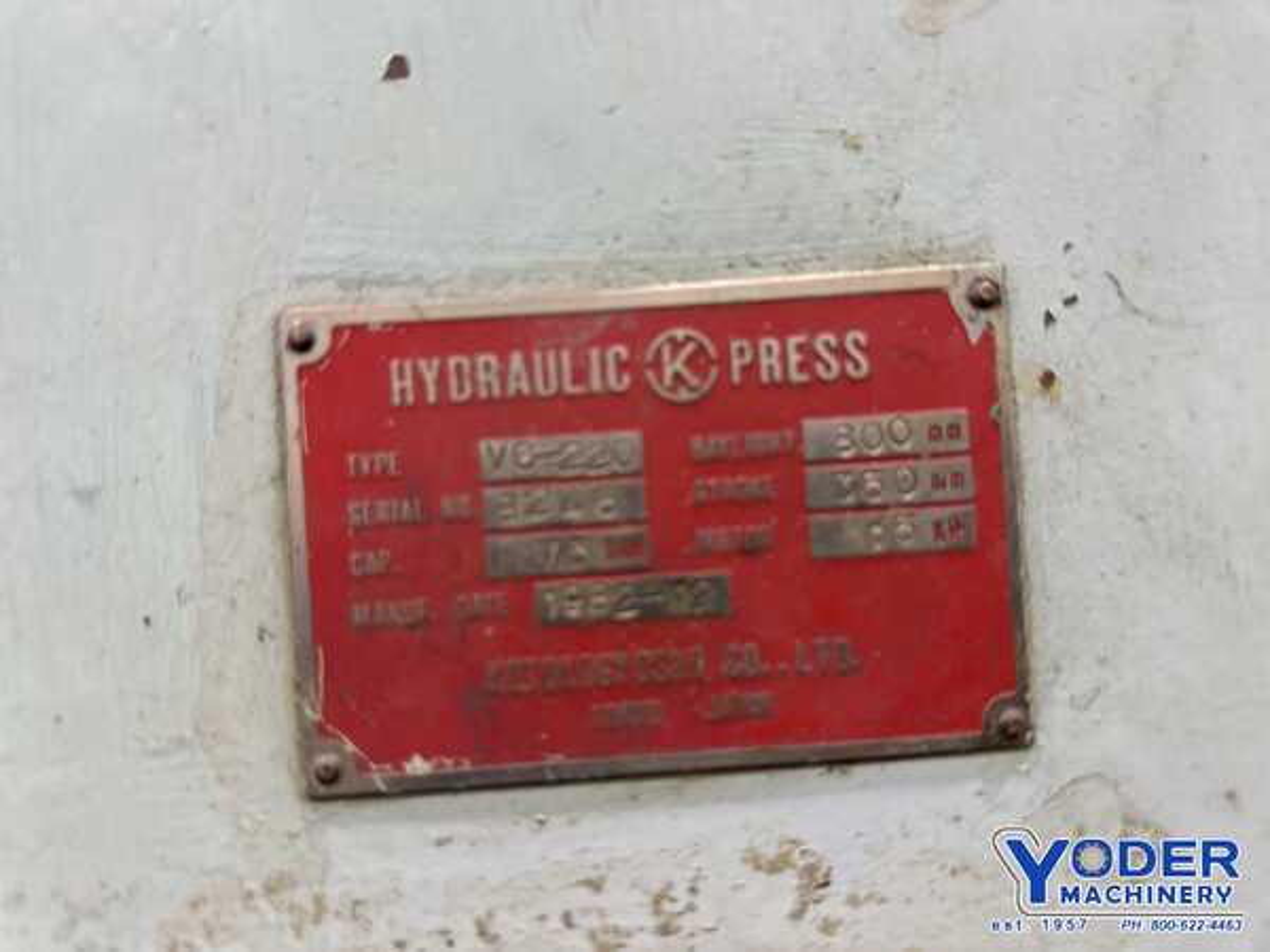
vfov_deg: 56.8
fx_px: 881
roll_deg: +1.9
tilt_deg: +0.5
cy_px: 476
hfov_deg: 71.6
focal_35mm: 24
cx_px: 635
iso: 200
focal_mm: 6.86
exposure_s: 1/60
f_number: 1.78
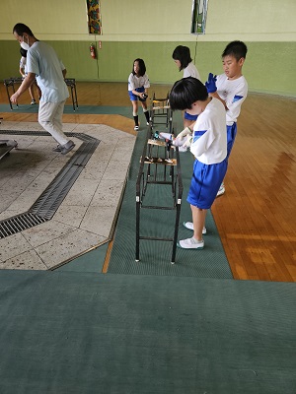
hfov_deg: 58.9
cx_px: 148
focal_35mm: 23
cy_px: 197
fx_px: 262
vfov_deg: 73.9
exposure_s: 1/100
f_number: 1.8
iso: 200
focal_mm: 5.4
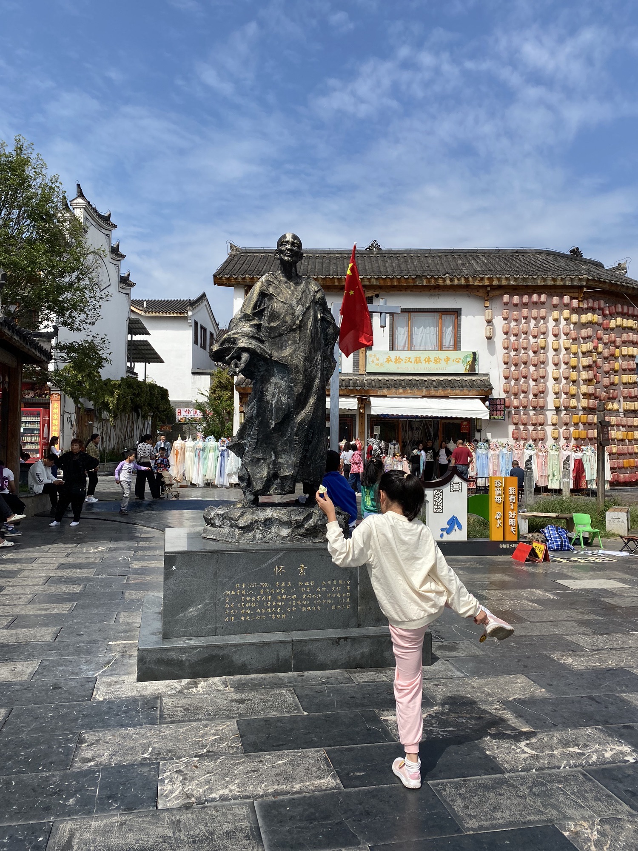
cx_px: 319
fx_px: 639
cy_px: 426
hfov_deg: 53.1
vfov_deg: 67.3
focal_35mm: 26
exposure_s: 1/4274
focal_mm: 4.25
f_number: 1.8
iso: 32
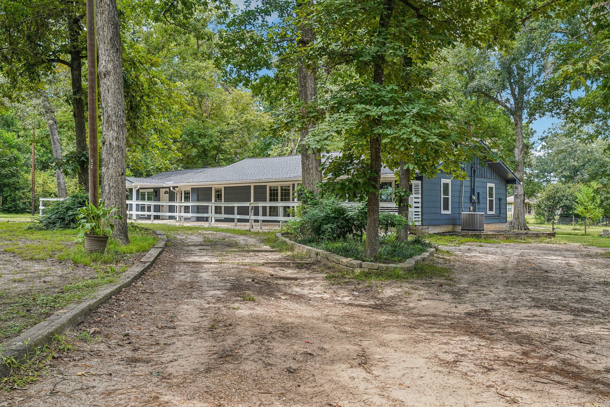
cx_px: 305
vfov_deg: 37.8
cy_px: 204
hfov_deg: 54.4
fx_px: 593
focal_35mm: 35
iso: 500
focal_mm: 35
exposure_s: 1/125
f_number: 8
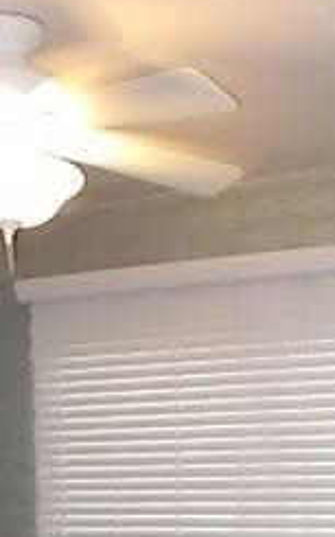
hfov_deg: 18.1
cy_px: 568
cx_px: 175
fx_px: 1052
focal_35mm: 72
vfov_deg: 26.7
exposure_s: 1/25
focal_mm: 4.6
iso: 220
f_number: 3.2
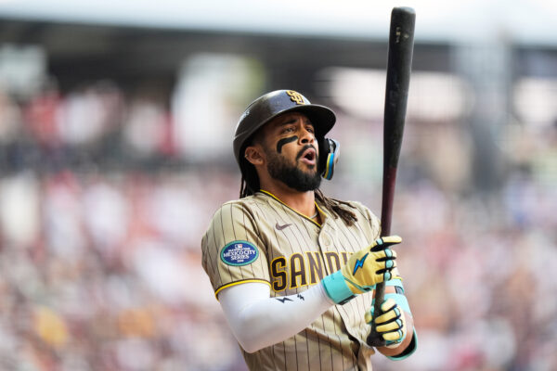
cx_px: 278
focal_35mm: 400
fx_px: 6188
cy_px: 186
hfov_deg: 5.2
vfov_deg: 3.4
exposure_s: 1/1600
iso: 2000
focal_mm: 400
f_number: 2.8
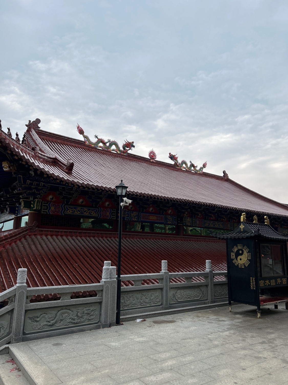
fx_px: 288
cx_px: 144
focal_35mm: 26
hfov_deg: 53.1
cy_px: 192
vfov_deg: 67.3
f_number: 1.5
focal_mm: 5.7
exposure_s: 1/1224
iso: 50
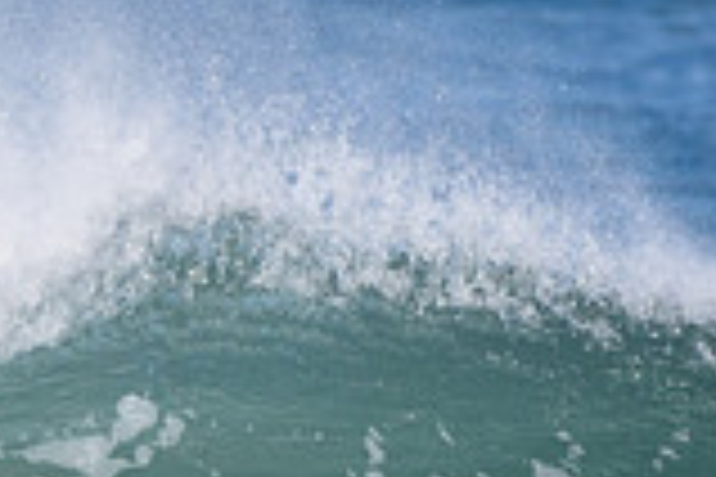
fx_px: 45641
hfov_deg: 0.9
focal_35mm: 2295
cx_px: -486
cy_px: 790
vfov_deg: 0.6
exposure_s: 1/2000
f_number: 5.6
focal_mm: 420
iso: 400
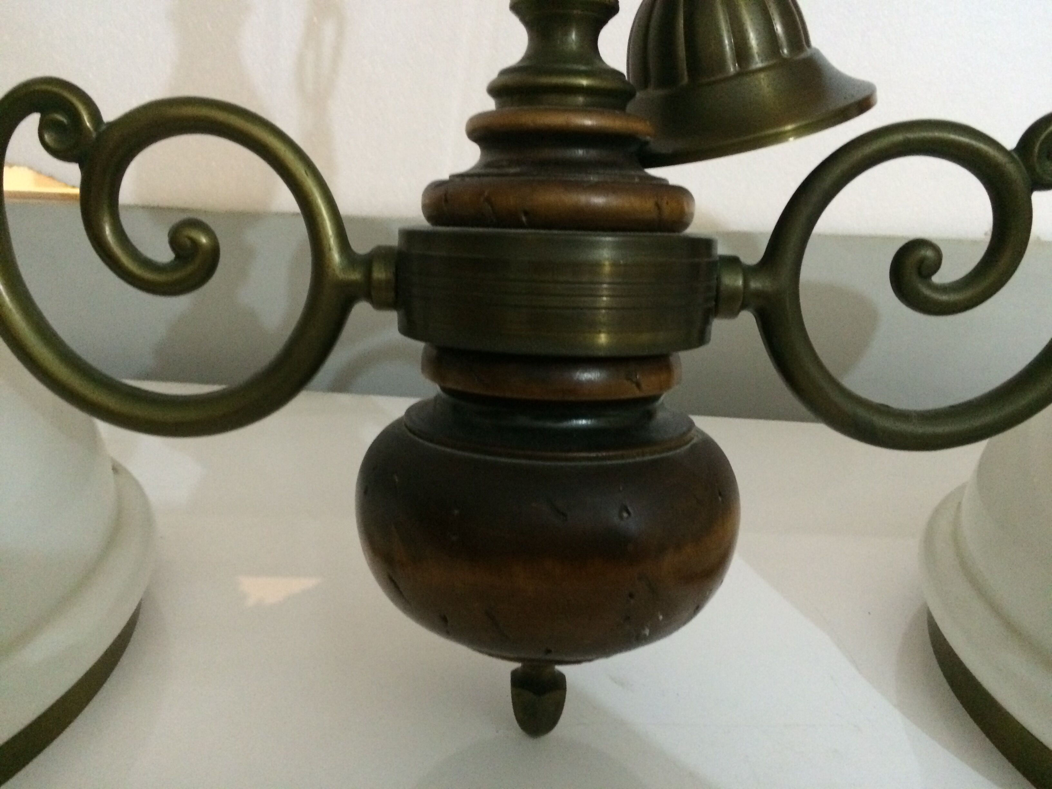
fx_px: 881
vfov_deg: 48.2
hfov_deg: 61.7
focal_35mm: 29
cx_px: 526
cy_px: 394
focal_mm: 4.15
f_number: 2.2
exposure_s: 1/17
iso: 500
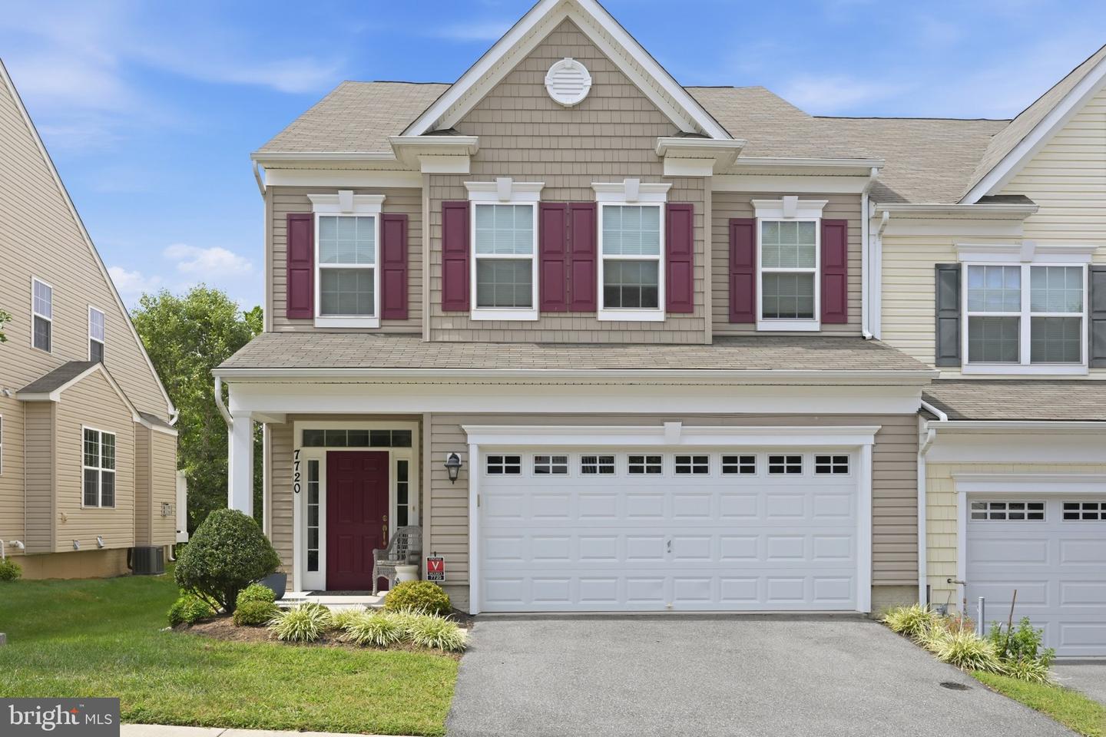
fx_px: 937
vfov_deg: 43.0
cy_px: 368
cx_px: 553
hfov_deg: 61.1
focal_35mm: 30
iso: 200
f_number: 8
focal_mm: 30.5
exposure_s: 1/400
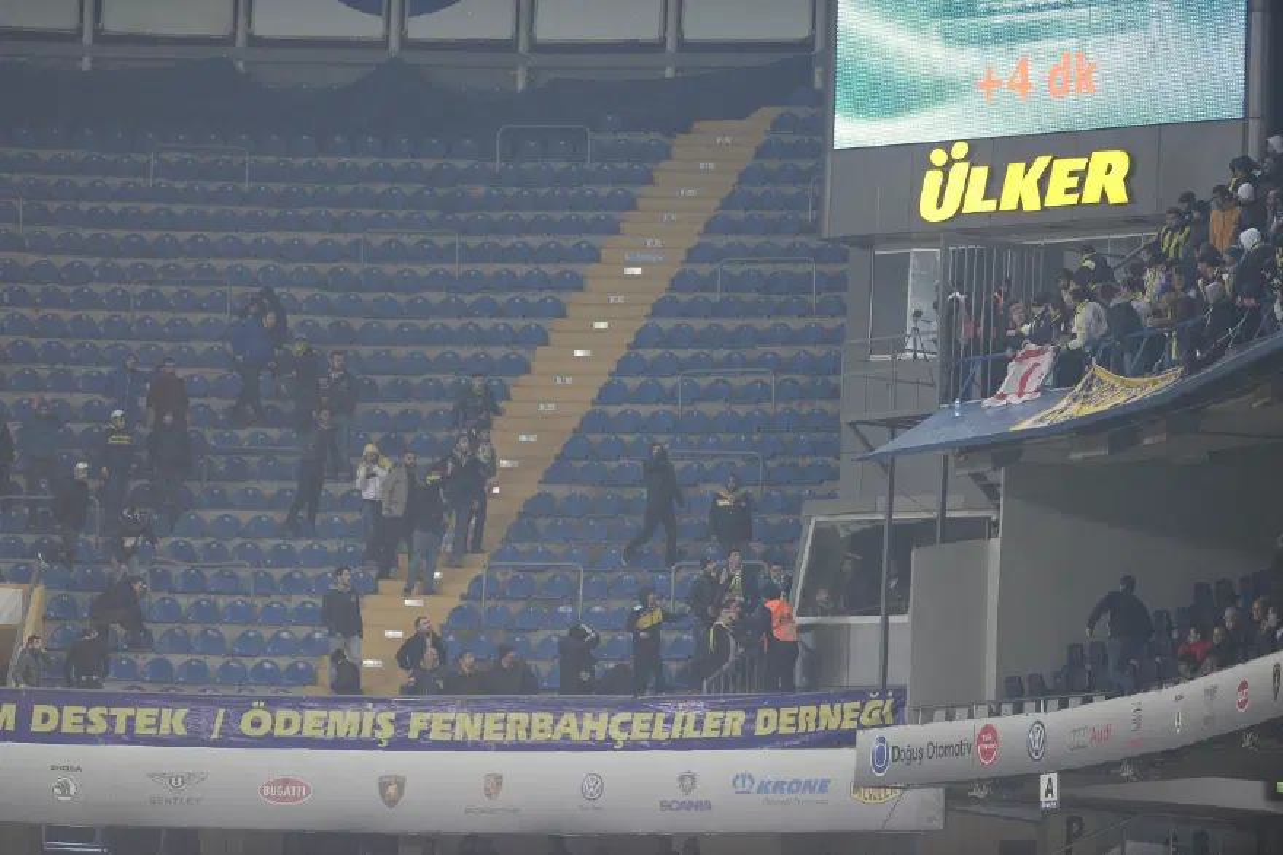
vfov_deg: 4.6
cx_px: 642
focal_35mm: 300
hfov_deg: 6.9
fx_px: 10687
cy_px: 428
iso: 1600
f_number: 3.2
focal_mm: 300
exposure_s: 1/320
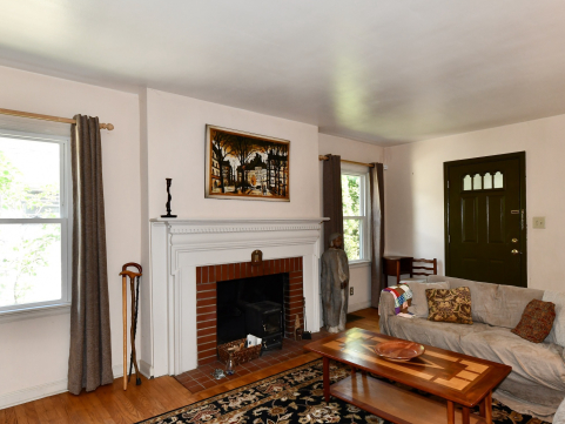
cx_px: 323
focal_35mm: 21
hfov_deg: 78.5
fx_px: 343
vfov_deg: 63.4
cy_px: 230
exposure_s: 1/60
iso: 640
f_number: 6.3
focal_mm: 14
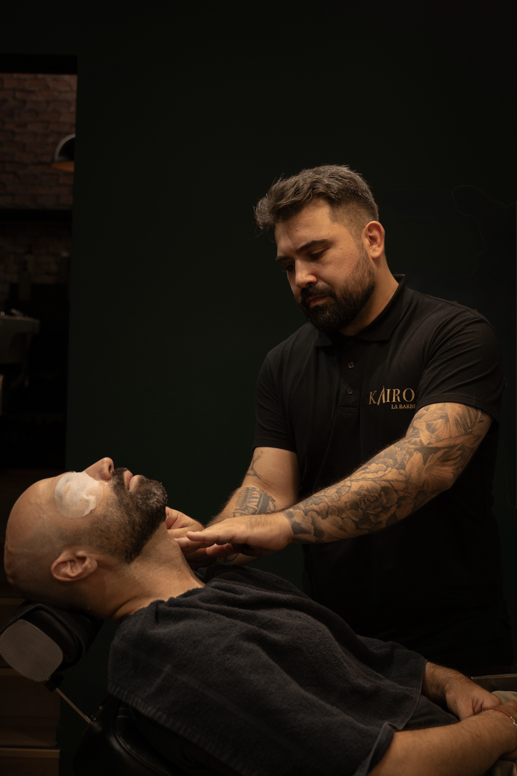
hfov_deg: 31.9
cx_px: 258
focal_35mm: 42
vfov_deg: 46.4
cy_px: 388
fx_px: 905
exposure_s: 1/160
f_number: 2.8
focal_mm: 28
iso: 160
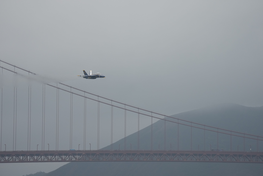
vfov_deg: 3.4
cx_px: 132
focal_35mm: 400
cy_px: 88
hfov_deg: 5.2
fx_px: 2922
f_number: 4.5
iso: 800
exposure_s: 1/4000
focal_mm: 400
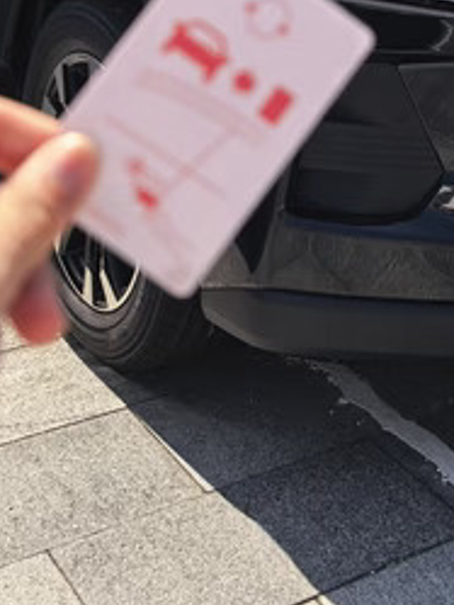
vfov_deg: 24.4
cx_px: 362
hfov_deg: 19.7
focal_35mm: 74
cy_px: -80
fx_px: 1293
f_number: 2
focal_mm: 8.5
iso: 50
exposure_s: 1/4065
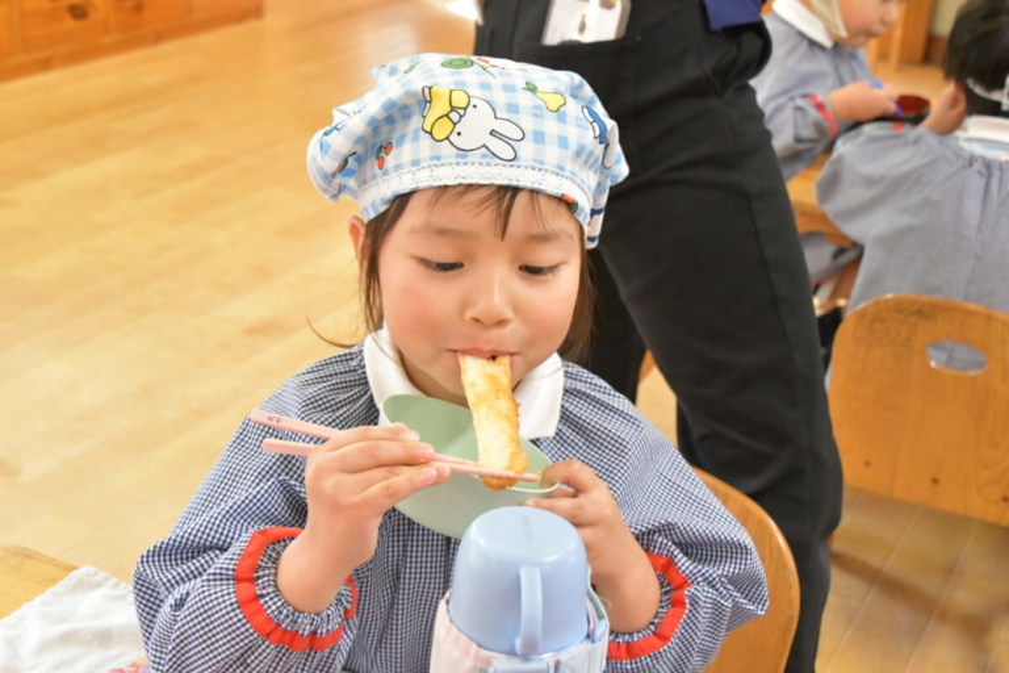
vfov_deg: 26.0
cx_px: 504
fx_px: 1457
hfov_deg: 38.2
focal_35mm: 52
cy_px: 336
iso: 6400
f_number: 6.3
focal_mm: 35
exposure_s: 1/160
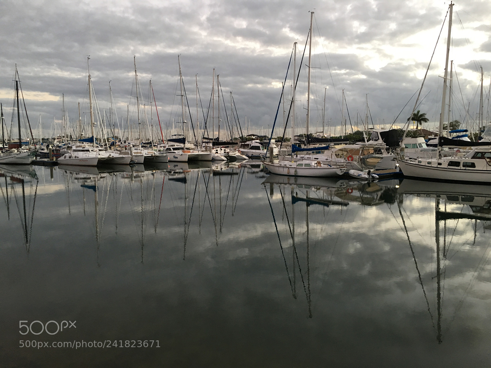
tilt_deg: -6.3
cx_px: 246
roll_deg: +0.7
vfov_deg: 48.2
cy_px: 184
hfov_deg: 61.7
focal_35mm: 29
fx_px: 411
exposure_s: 1/33
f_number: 2.2
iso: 125
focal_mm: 4.15
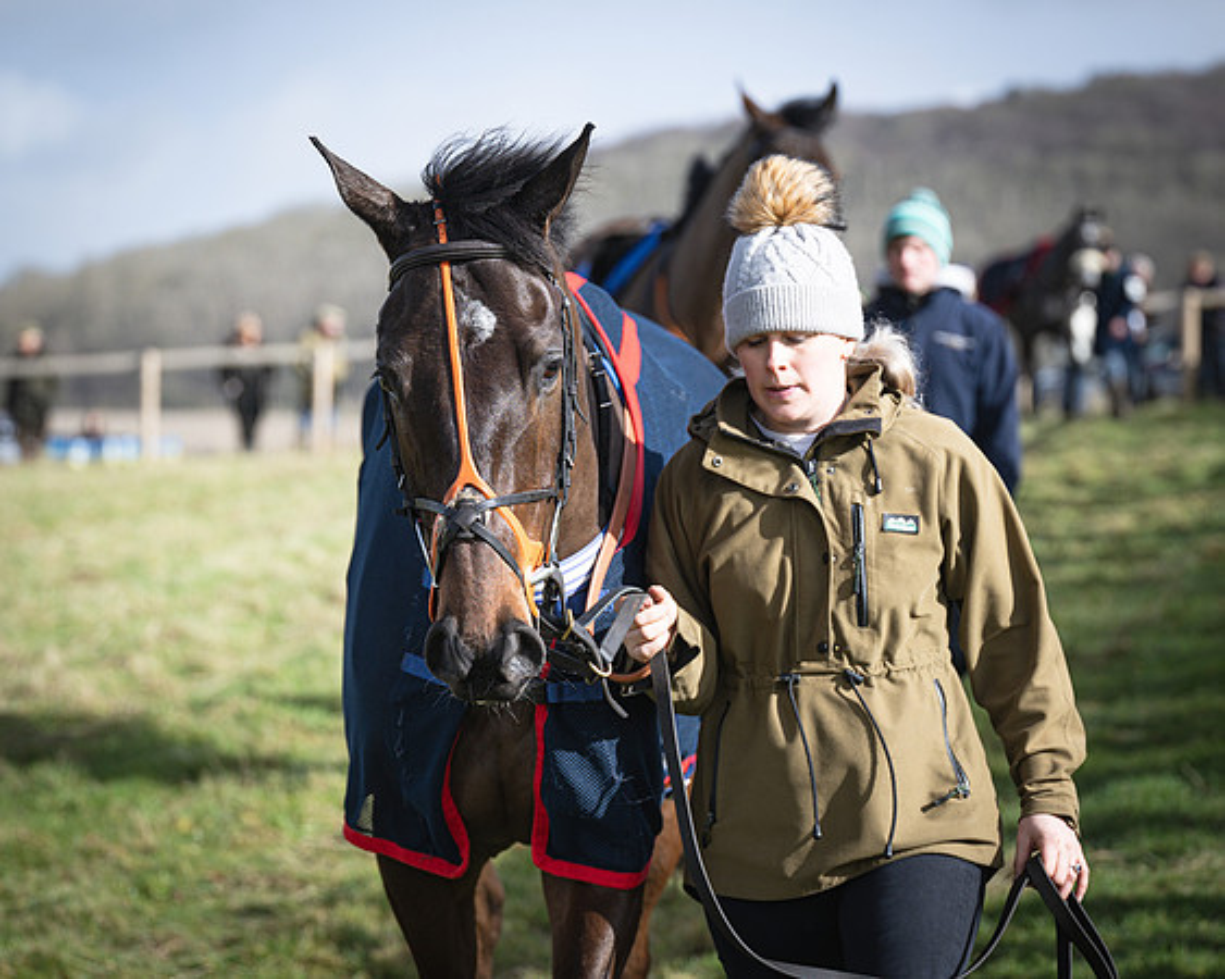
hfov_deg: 14.5
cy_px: 490
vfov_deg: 11.6
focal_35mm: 133
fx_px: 4818
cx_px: 616
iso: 160
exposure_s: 1/2000
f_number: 2.8
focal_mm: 79
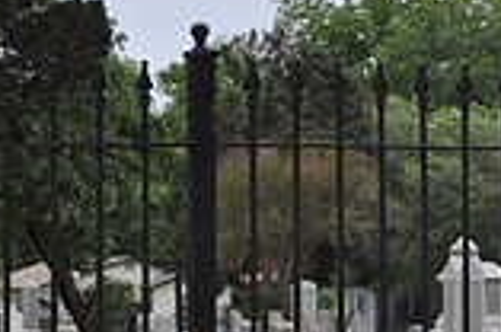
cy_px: 107
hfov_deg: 5.6
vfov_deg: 3.7
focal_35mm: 366
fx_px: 5083
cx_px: 846
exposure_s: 1/500
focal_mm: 66
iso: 220
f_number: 5.6
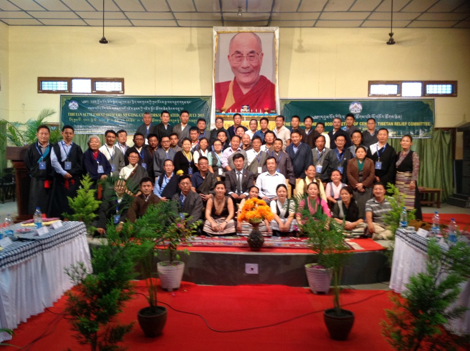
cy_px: 176
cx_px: 235
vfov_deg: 40.6
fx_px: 475
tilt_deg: -2.8
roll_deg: -1.5
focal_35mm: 35
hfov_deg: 52.7
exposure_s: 1/15
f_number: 2.4
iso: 125
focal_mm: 4.28
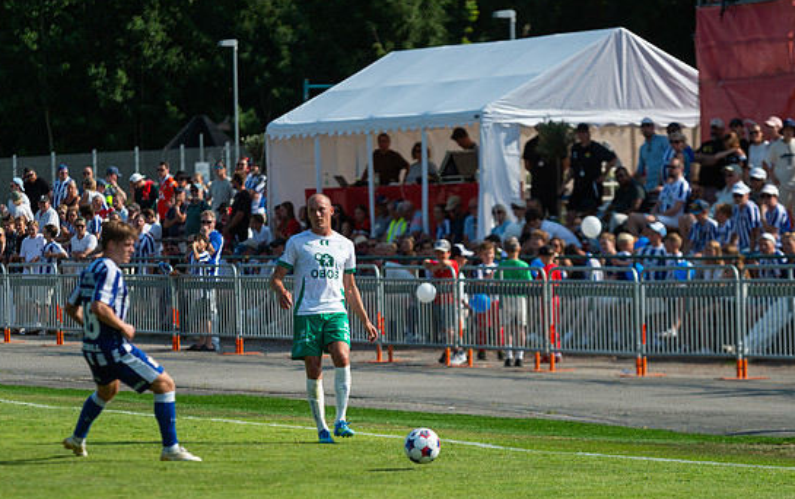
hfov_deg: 9.3
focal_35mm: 225
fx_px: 4880
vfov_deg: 5.9
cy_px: 310
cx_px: 349
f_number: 3.2
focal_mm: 185
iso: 140
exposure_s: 1/2000
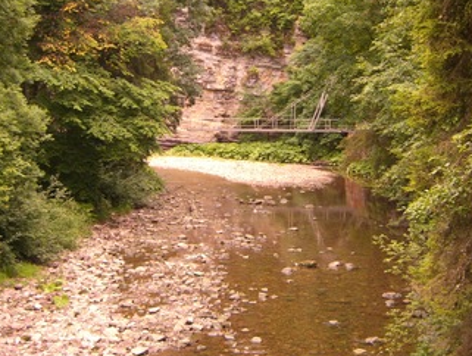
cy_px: 130
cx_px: 258
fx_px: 806
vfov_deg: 24.8
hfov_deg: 32.6
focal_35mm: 59
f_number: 2.8
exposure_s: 1/125
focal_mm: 7.9
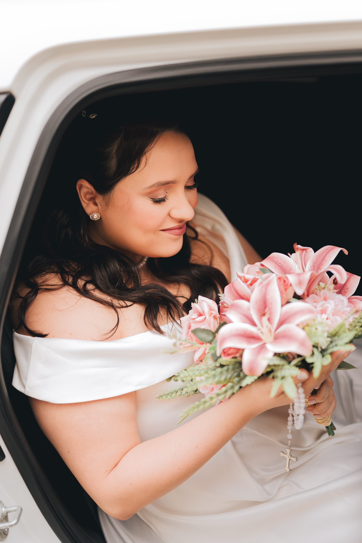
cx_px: 181
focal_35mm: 50
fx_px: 754
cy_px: 272
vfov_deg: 39.6
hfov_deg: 27.0
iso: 125
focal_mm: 50
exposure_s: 1/500
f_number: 1.8
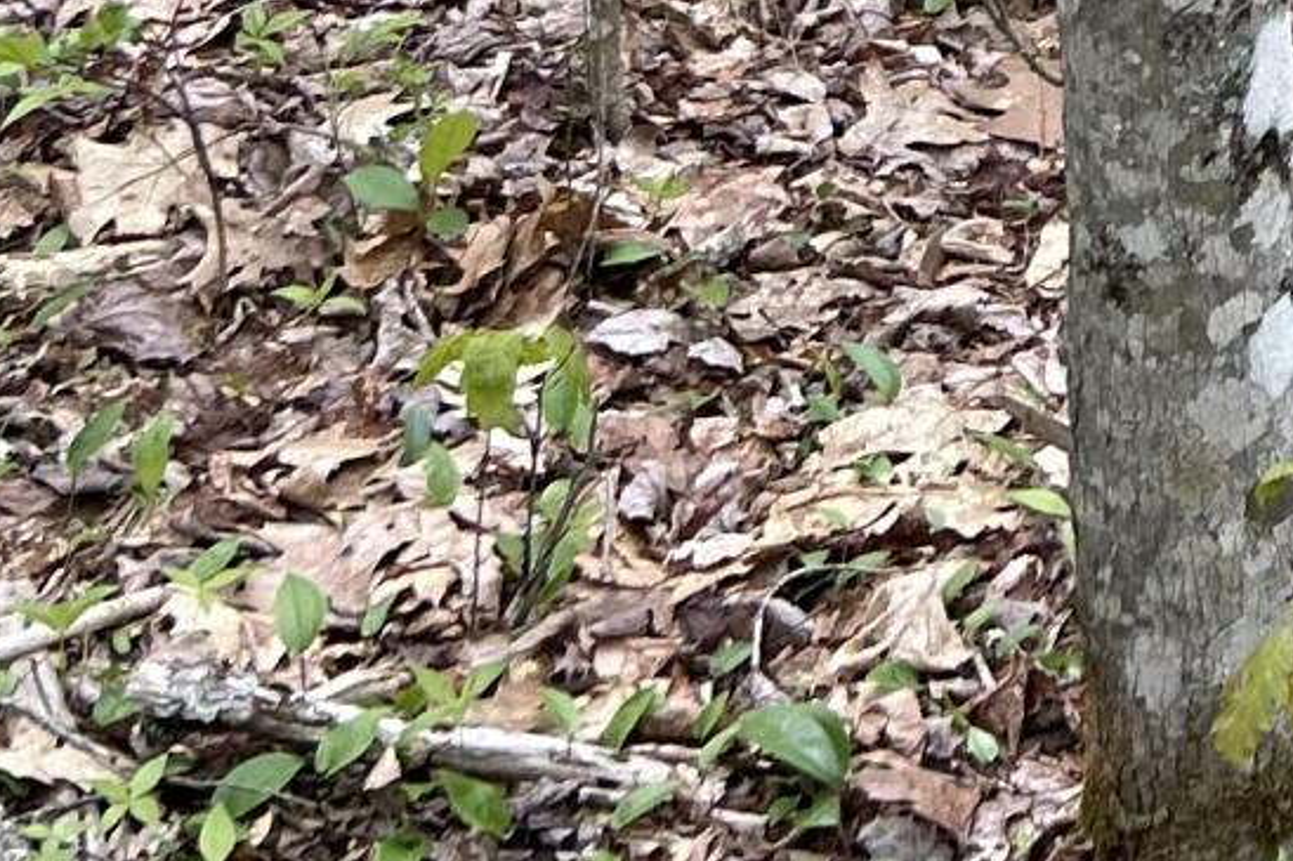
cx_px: 2643
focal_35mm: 148
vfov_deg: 8.0
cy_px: -1654
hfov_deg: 12.2
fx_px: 5314
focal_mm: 5.7
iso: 50
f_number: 1.5
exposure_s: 1/397
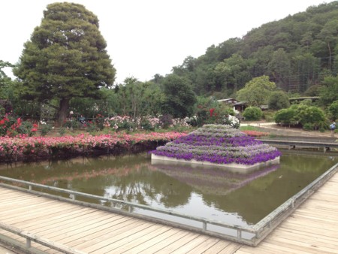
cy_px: 127
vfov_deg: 40.7
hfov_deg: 52.6
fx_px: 342
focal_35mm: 35
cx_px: 169
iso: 50
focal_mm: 4.28
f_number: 2.4
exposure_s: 1/536
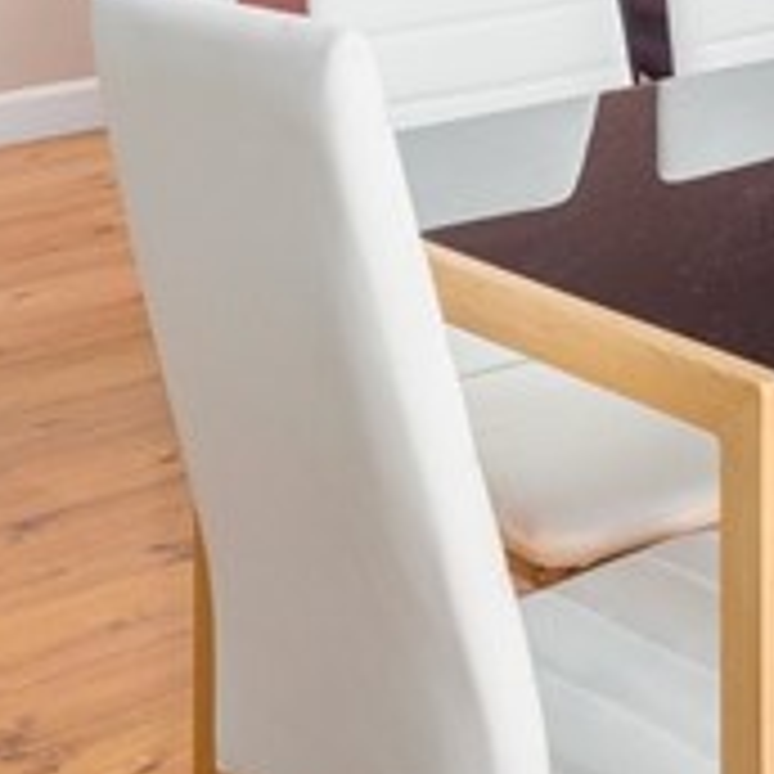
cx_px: 1170
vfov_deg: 17.4
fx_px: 2302
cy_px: -349
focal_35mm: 91
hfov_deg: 17.2
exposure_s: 1/160
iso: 800
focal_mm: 17
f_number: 7.1
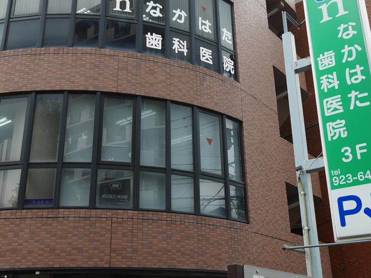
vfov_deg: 32.1
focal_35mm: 45
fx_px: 482
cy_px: 109
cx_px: 195
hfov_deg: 42.1
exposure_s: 1/200
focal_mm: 16
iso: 200
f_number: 5.6
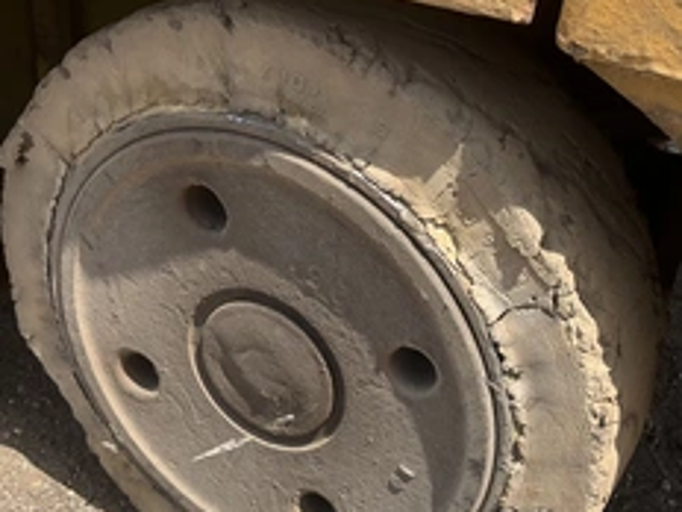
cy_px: 324
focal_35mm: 50
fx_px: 985
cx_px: 423
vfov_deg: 29.0
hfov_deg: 38.0
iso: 25
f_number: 1.8
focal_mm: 3
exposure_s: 1/749
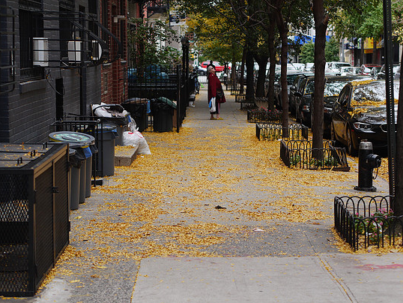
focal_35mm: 97
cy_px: 159
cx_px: 214
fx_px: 1130
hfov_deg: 20.2
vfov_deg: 15.3
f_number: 2.5
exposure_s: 1/125
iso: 100
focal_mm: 45
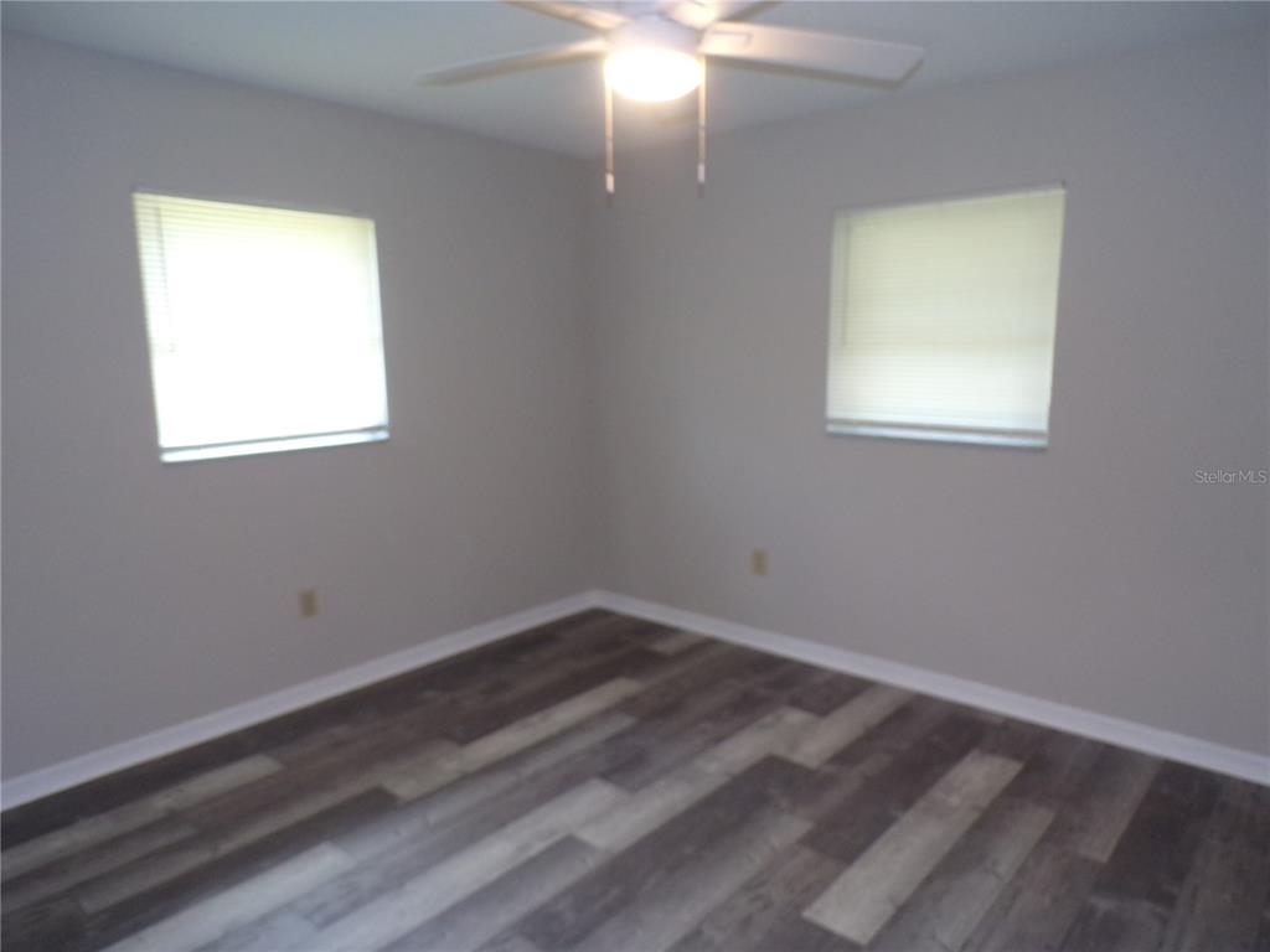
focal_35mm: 24
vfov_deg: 56.8
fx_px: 881
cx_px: 635
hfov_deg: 71.6
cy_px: 476
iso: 200
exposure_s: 1/34
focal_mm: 4.3
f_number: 3
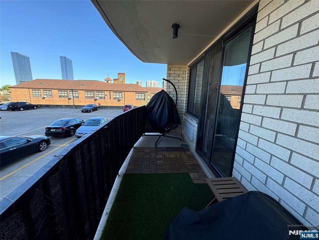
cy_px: 120
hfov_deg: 102.1
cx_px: 160
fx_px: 129
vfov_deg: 85.7
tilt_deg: -11.9
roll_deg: -2.4
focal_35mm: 14
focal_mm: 2.22
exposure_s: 1/260
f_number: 2.2
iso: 40
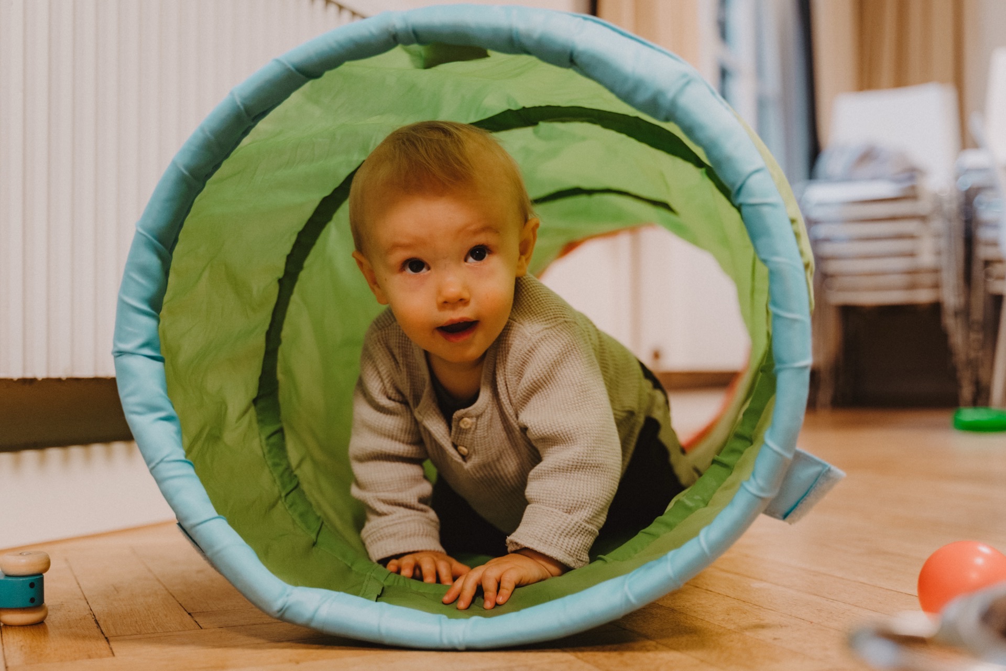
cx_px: 503
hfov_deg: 44.5
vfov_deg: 30.5
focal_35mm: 44
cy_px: 336
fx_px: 1229
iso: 1600
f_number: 2.8
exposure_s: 1/125
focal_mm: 44
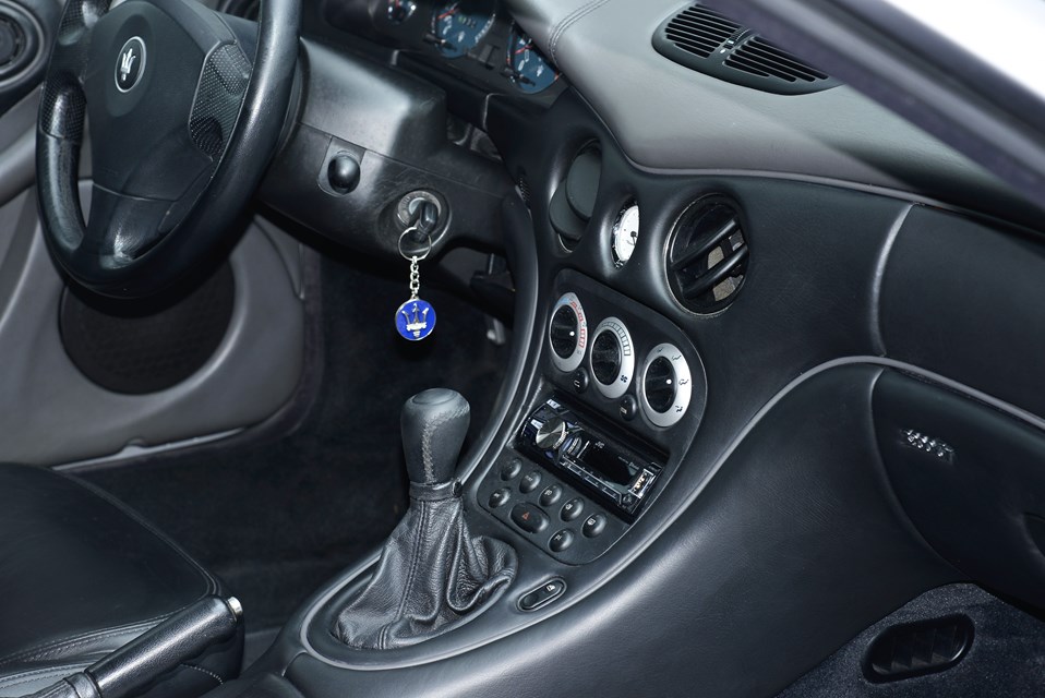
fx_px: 2759
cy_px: 349
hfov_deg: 21.4
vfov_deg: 14.4
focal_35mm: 95
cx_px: 522
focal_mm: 95
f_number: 6.3
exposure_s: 1/160
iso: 200
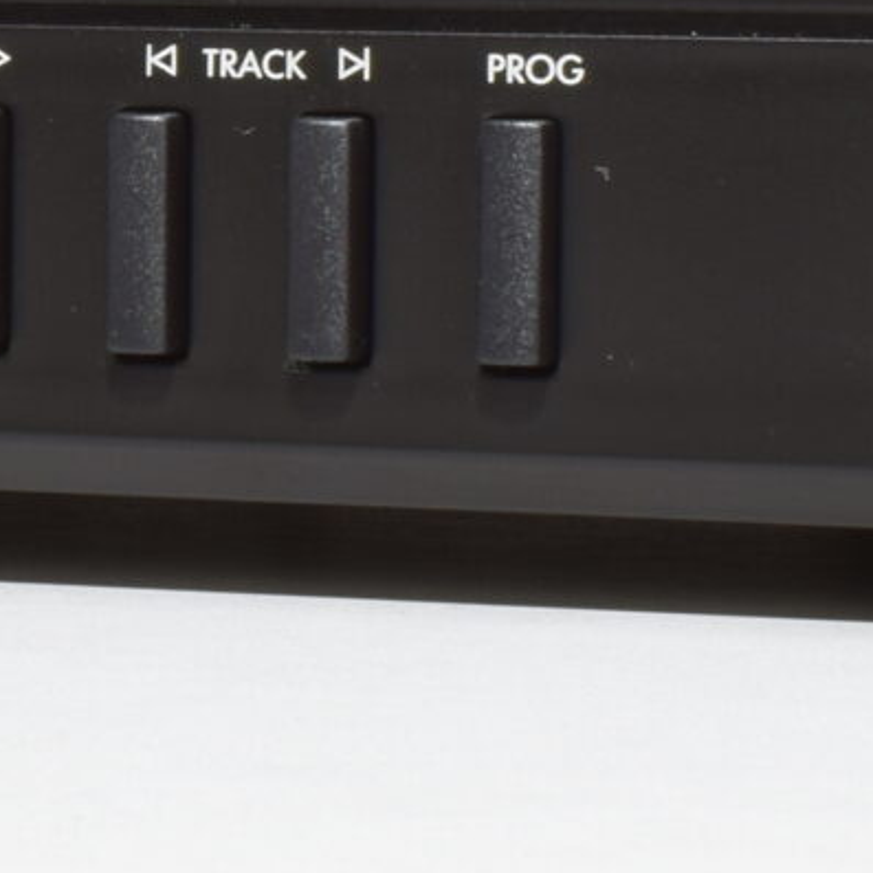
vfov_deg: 6.6
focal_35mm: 263
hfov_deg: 6.6
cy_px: 78
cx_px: -528
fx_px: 7504
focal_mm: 32
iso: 100
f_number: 25
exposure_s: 5
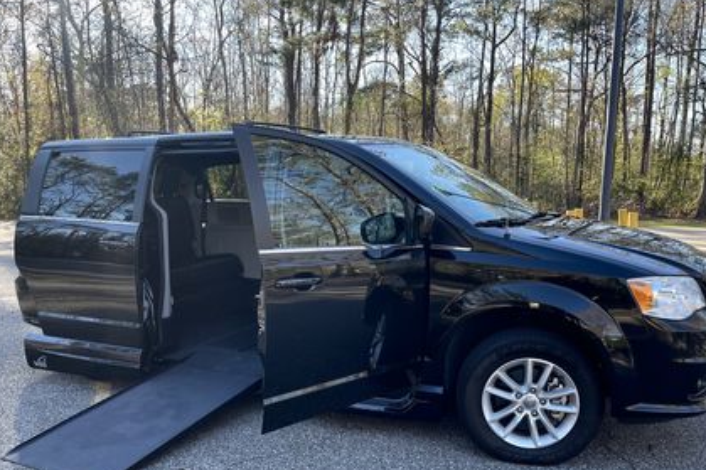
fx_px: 608
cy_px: 285
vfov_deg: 42.1
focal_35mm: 31
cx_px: 359
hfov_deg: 60.3
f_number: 1.6
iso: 32
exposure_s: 1/269
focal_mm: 5.1
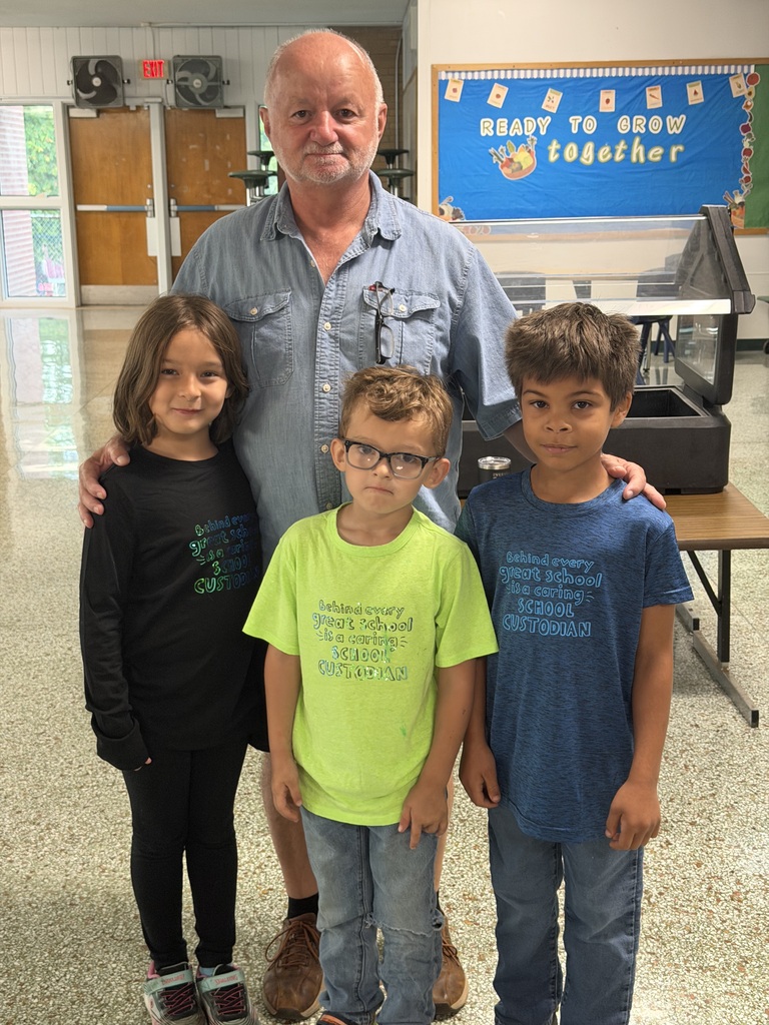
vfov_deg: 39.7
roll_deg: -0.3
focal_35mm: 48
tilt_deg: -13.0
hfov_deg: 30.3
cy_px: 512
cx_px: 384
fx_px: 1422
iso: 400
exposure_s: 1/40
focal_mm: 6.76
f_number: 1.78
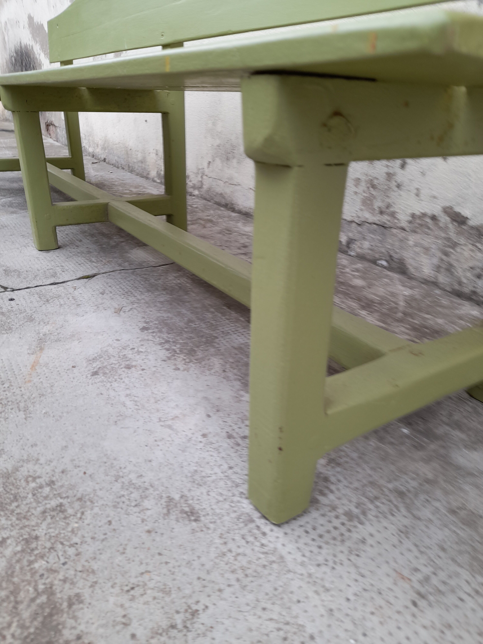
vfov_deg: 69.4
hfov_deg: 54.9
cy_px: 322
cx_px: 242
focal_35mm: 25
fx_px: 465
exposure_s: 1/50
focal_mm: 4.6
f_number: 2
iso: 20
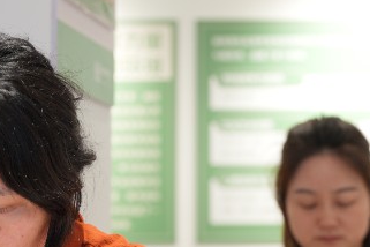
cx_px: 505
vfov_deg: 8.2
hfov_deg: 11.9
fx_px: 1712
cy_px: 232
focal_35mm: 167
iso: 125
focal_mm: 53.5
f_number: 2.8
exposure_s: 1/60
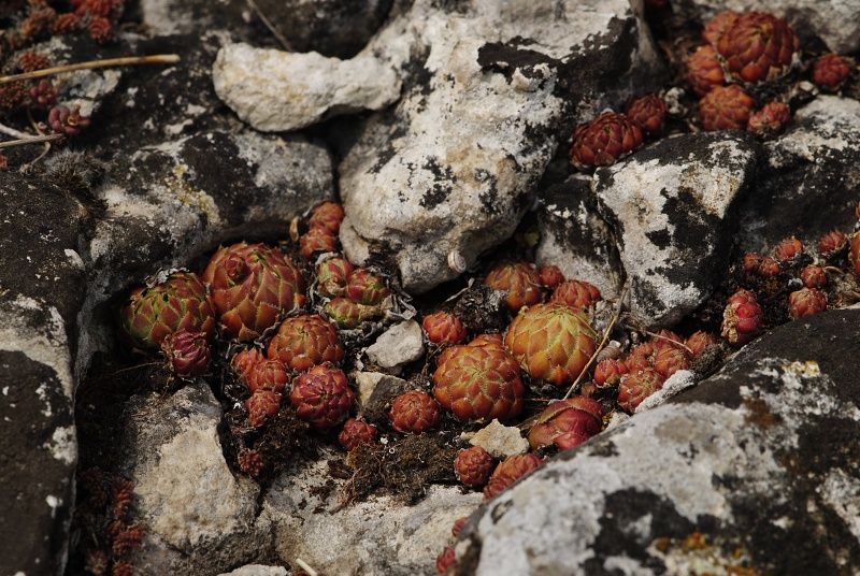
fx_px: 3050
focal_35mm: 128
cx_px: 430
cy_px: 288
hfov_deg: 16.0
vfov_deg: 10.8
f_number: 9
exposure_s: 1/250
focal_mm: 85
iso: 100
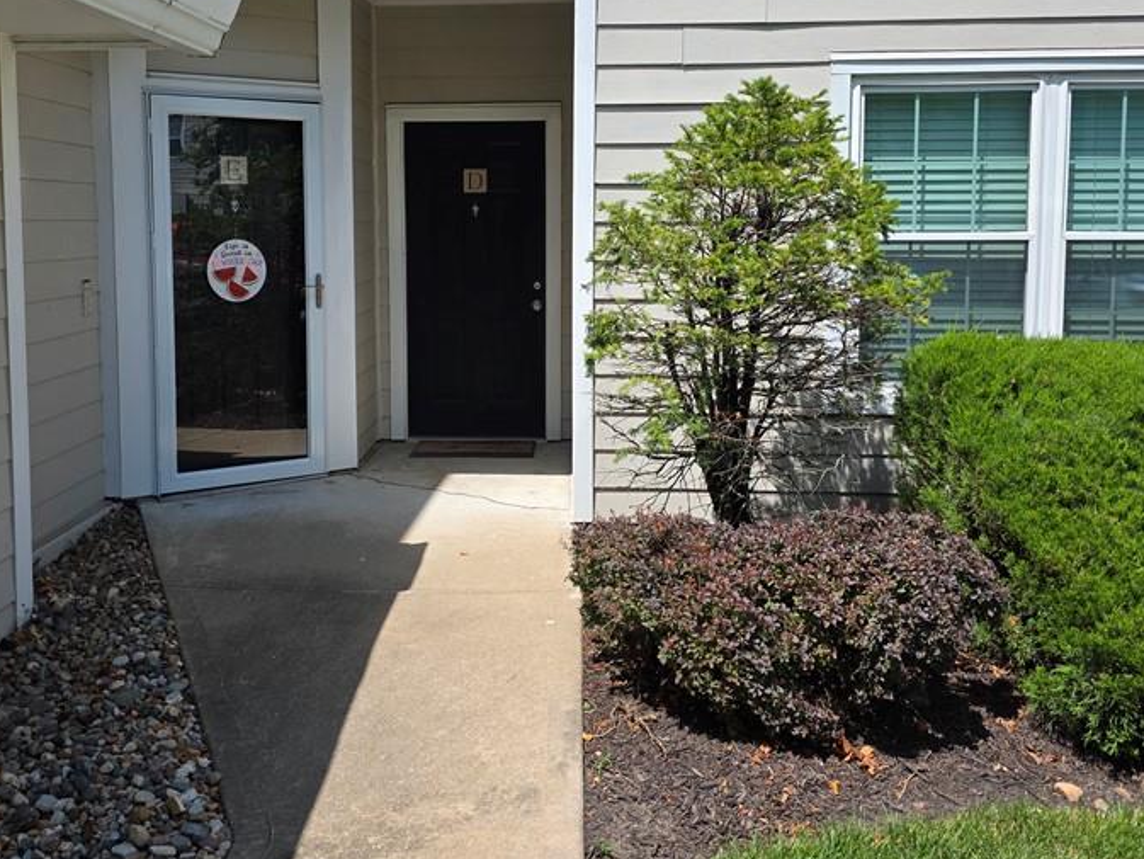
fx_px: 1157
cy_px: 304
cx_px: 493
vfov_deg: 40.3
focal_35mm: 35
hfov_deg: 52.4
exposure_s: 1/4889
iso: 80
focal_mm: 6.3
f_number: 1.7
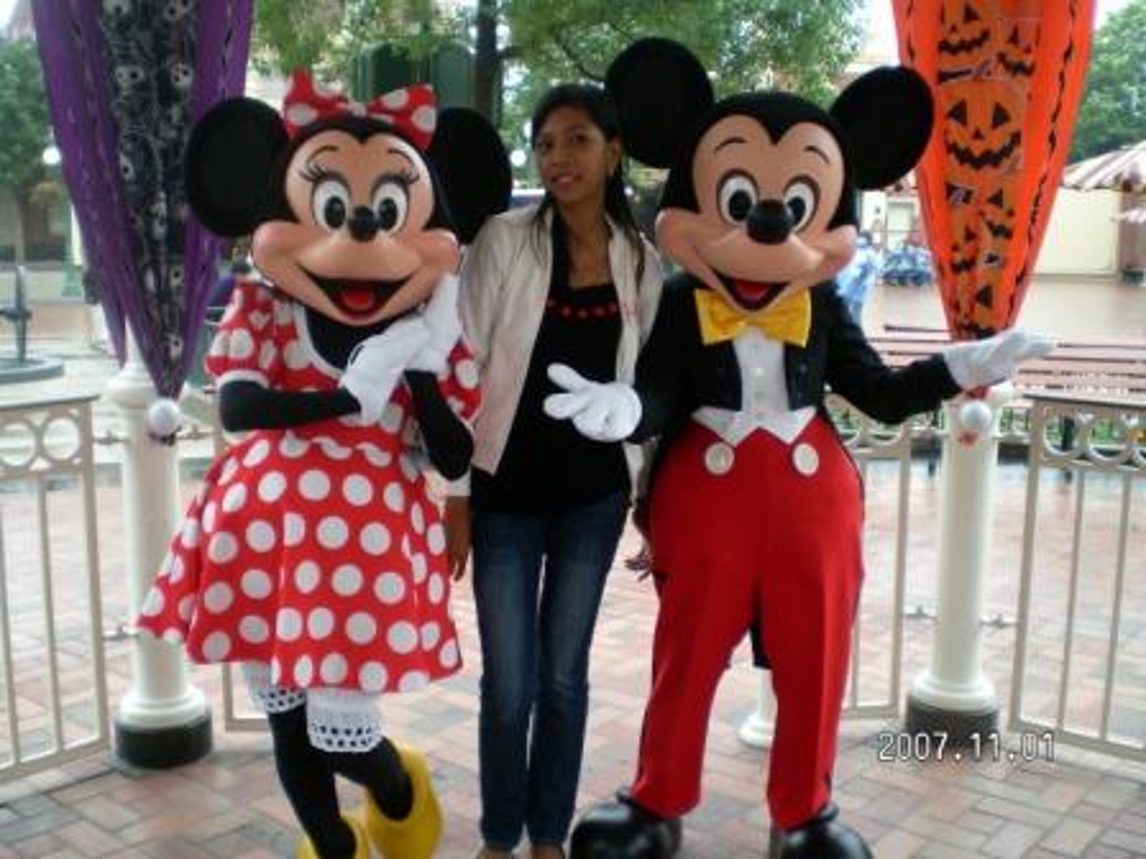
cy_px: 430
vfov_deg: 37.7
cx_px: 573
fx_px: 1258
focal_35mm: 38
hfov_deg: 49.0
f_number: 3.1
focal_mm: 6.3
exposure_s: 1/50
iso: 63
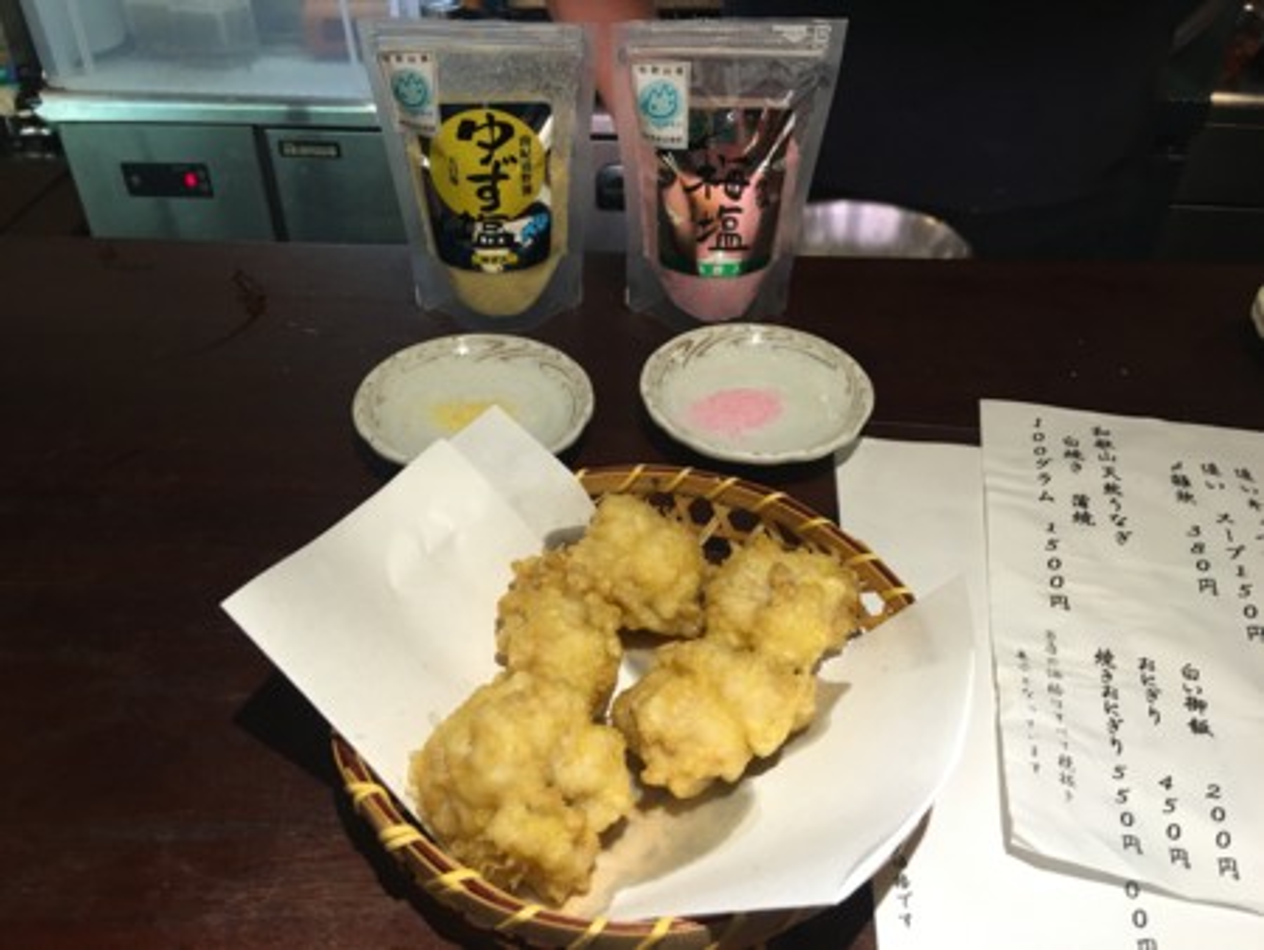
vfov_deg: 48.3
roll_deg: -0.8
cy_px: 475
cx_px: 632
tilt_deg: -38.3
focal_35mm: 29
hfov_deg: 61.6
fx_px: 1059
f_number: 2.2
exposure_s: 1/15
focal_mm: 4.15
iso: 25
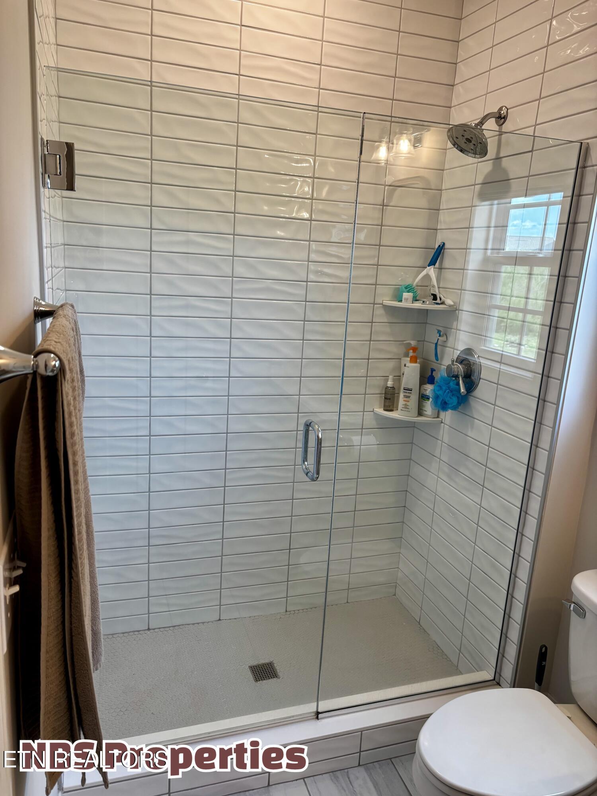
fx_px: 598
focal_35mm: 26
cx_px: 298
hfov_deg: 53.1
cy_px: 398
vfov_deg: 67.3
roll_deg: -4.2
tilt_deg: -13.5
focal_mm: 5.96
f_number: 1.6
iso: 100
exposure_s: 1/120
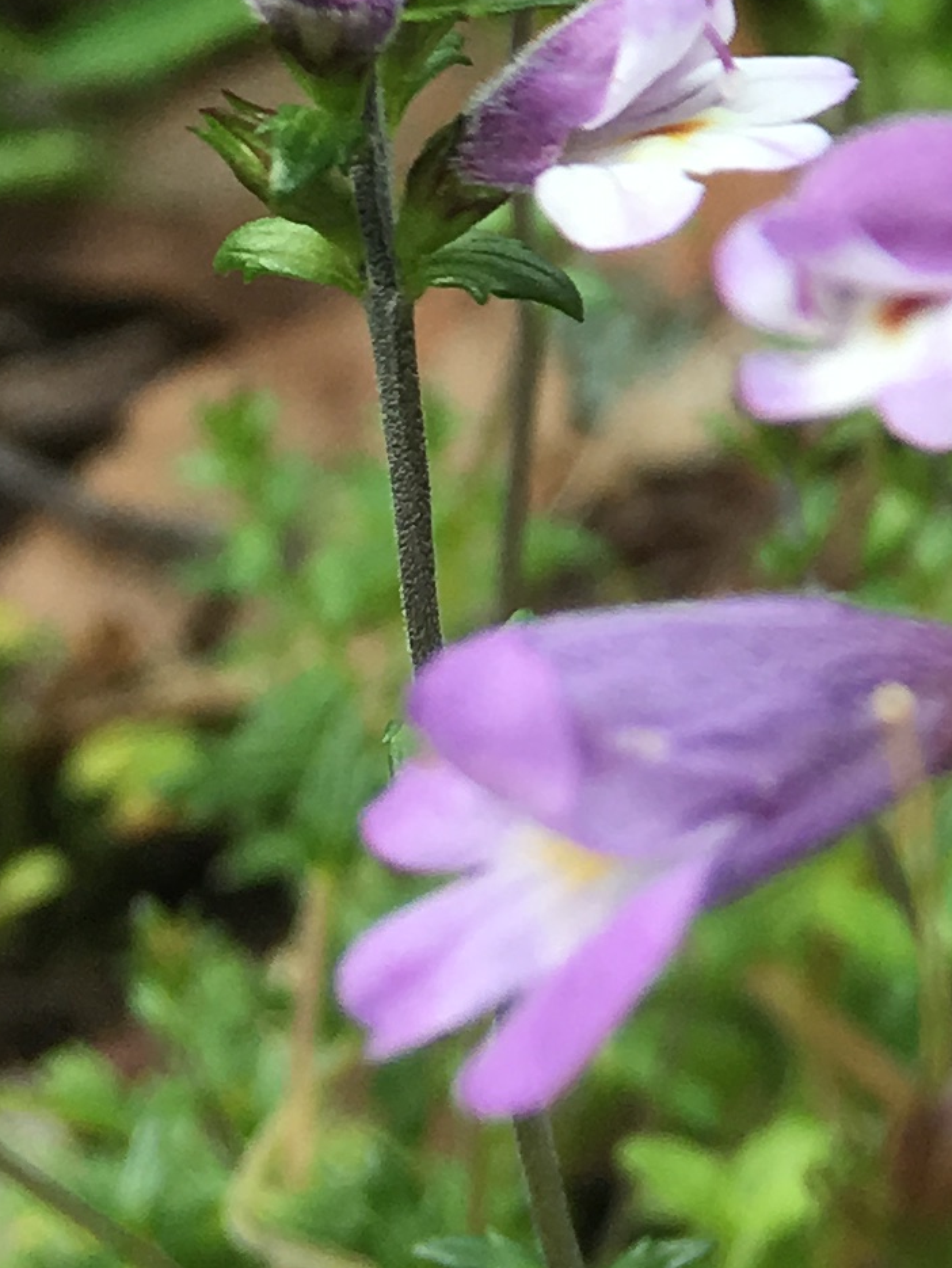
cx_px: 1843
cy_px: -454
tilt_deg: -14.5
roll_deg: +0.2
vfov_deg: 14.9
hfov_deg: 10.9
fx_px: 4580
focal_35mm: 125
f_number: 2.2
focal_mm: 4.15
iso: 25
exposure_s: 1/230
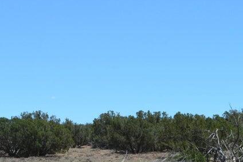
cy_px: 212
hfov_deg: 13.0
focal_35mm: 152
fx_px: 1026
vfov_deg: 8.9
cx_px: -92
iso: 100
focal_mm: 28
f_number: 8
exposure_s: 1/250
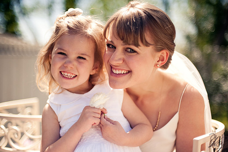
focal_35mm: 56
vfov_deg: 24.2
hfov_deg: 35.6
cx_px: 110
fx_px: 355
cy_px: 78
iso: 200
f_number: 1.4
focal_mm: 50
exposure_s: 1/8000
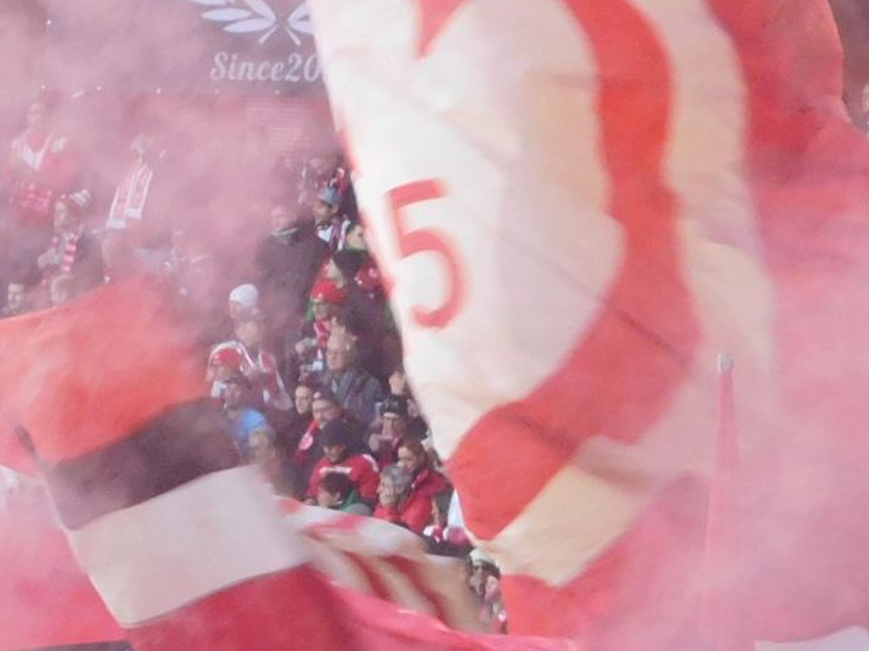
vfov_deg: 2.9
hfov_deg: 3.8
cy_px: 779
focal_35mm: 519
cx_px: 82
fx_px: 13021
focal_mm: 28.5
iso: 450
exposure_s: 1/60
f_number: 5.2
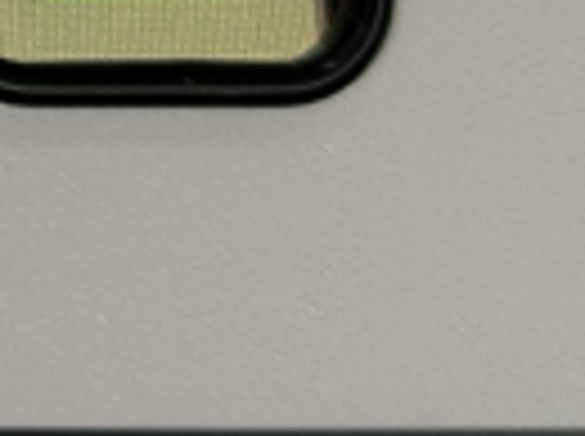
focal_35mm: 296
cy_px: -656
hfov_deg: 6.3
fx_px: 4993
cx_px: -936
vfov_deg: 4.9
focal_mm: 6.76
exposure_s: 1/88
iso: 80
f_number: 1.78
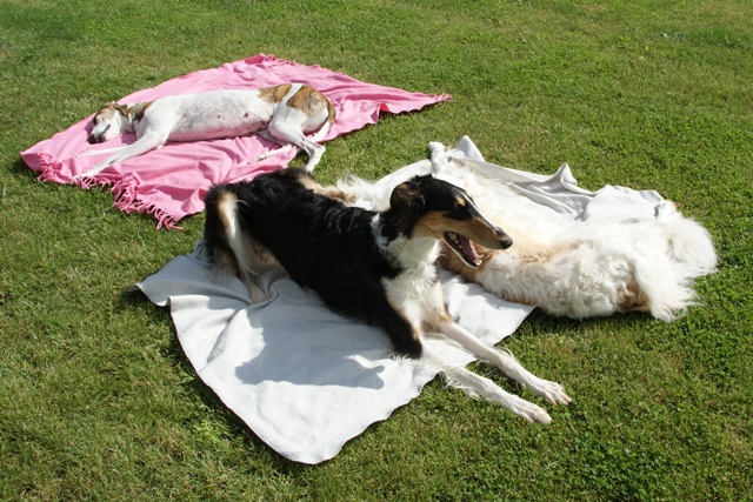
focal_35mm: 33
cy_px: 251
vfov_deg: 40.0
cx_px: 376
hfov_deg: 57.2
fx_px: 690
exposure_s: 1/250
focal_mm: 22
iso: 100
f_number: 10
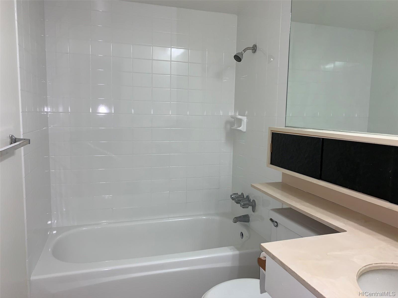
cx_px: 199
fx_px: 299
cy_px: 149
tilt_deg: -6.8
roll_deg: -2.3
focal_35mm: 26
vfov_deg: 53.1
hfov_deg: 67.3
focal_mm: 4.25
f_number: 1.8
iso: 32
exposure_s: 1/22
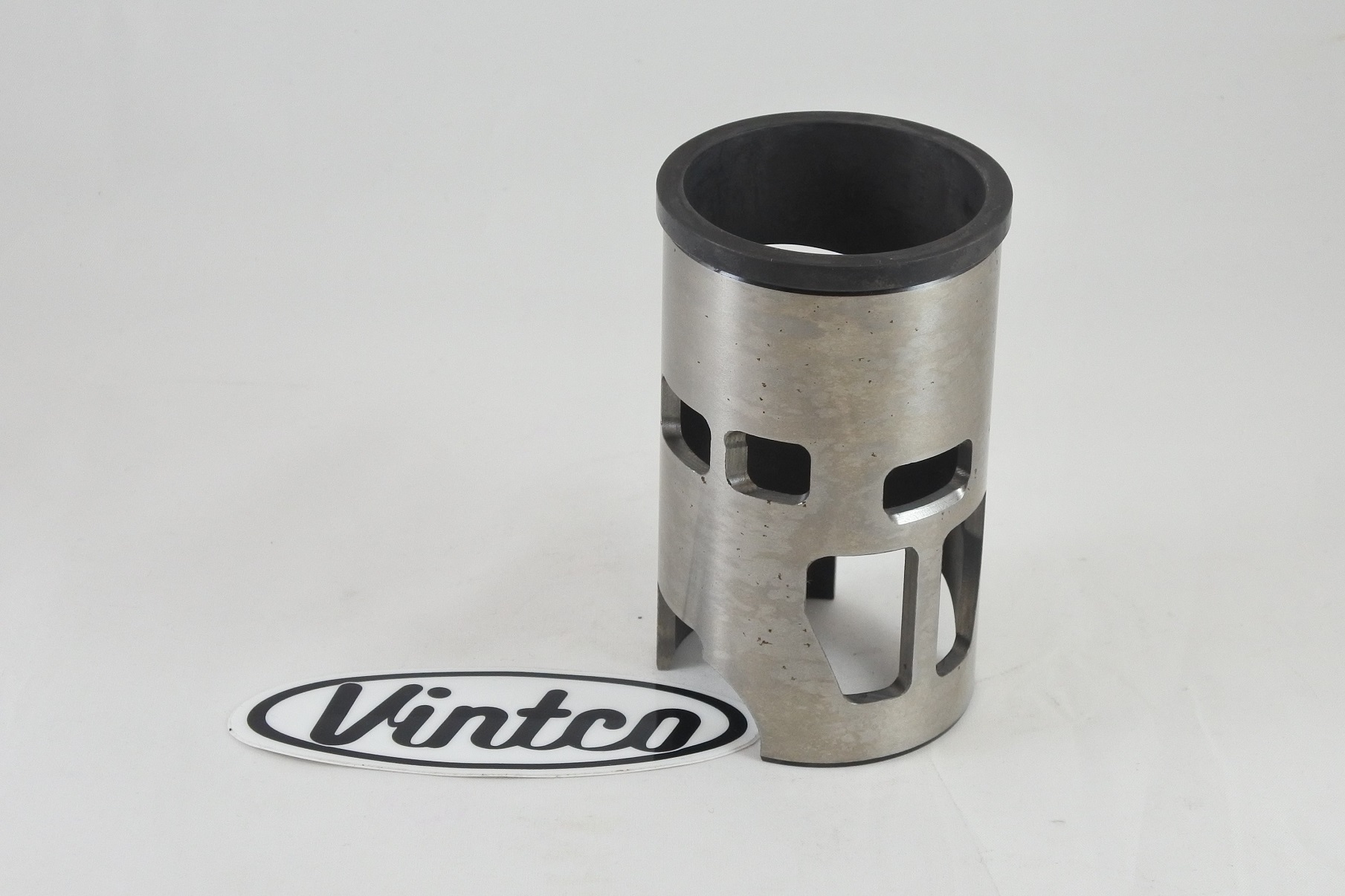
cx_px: 672
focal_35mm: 57
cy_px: 448
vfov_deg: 23.8
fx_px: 2129
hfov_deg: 35.1
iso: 500
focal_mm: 21.4
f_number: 4.8
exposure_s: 1/125
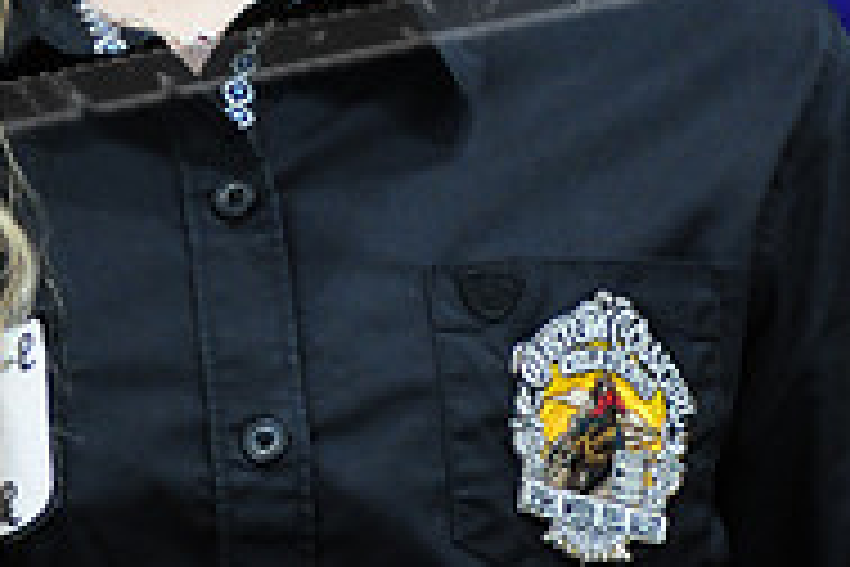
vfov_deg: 4.2
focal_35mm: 322
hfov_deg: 6.4
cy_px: -374
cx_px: 38
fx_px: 7602
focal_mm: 70
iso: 1250
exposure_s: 1/125
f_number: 4
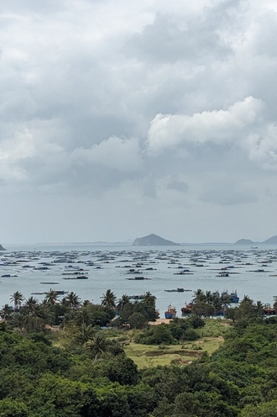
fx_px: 786
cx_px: 195
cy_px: 228
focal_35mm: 68
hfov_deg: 19.9
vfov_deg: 29.7
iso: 91
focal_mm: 4.38
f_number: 1.73
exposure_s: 1/7812
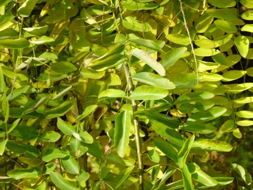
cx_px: 126
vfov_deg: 9.8
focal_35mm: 151
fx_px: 1104
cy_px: 95
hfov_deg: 13.1
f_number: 5.2
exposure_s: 1/200
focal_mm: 26.9
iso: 250
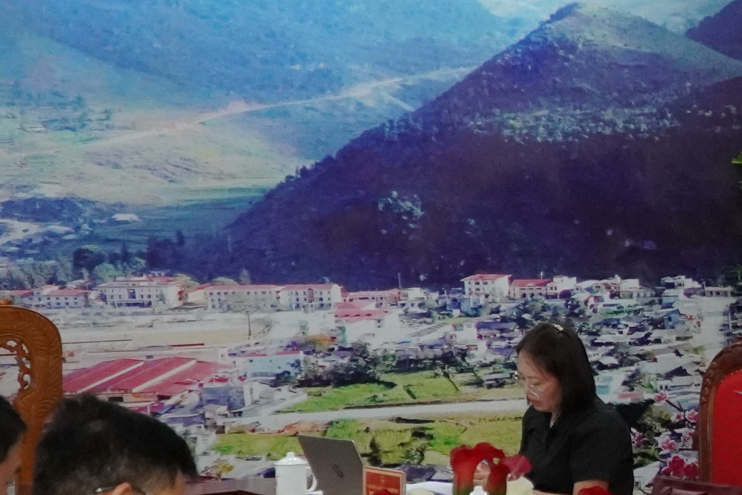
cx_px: 887
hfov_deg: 17.0
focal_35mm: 115
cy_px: 366
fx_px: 2370
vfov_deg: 11.9
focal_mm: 22
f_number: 4
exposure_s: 1/160
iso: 3200
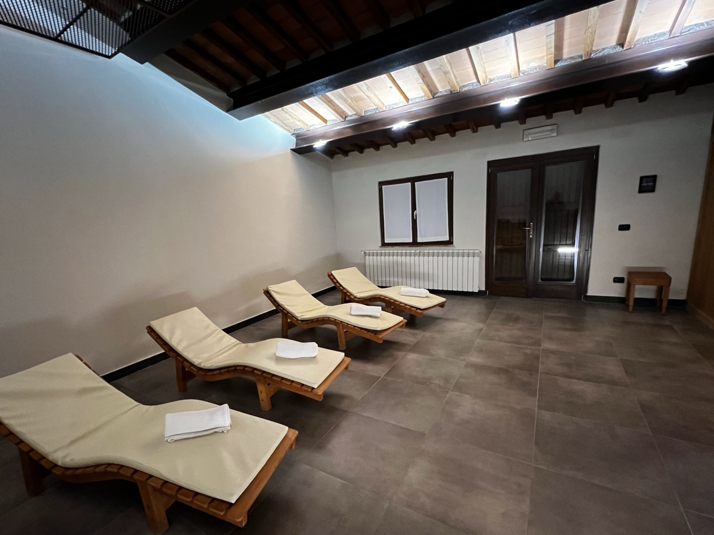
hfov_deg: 98.1
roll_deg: +5.1
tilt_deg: -13.7
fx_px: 309
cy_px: 292
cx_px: 336
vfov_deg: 81.5
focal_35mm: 15
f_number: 1.8
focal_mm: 1.57
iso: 800
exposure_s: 1/50
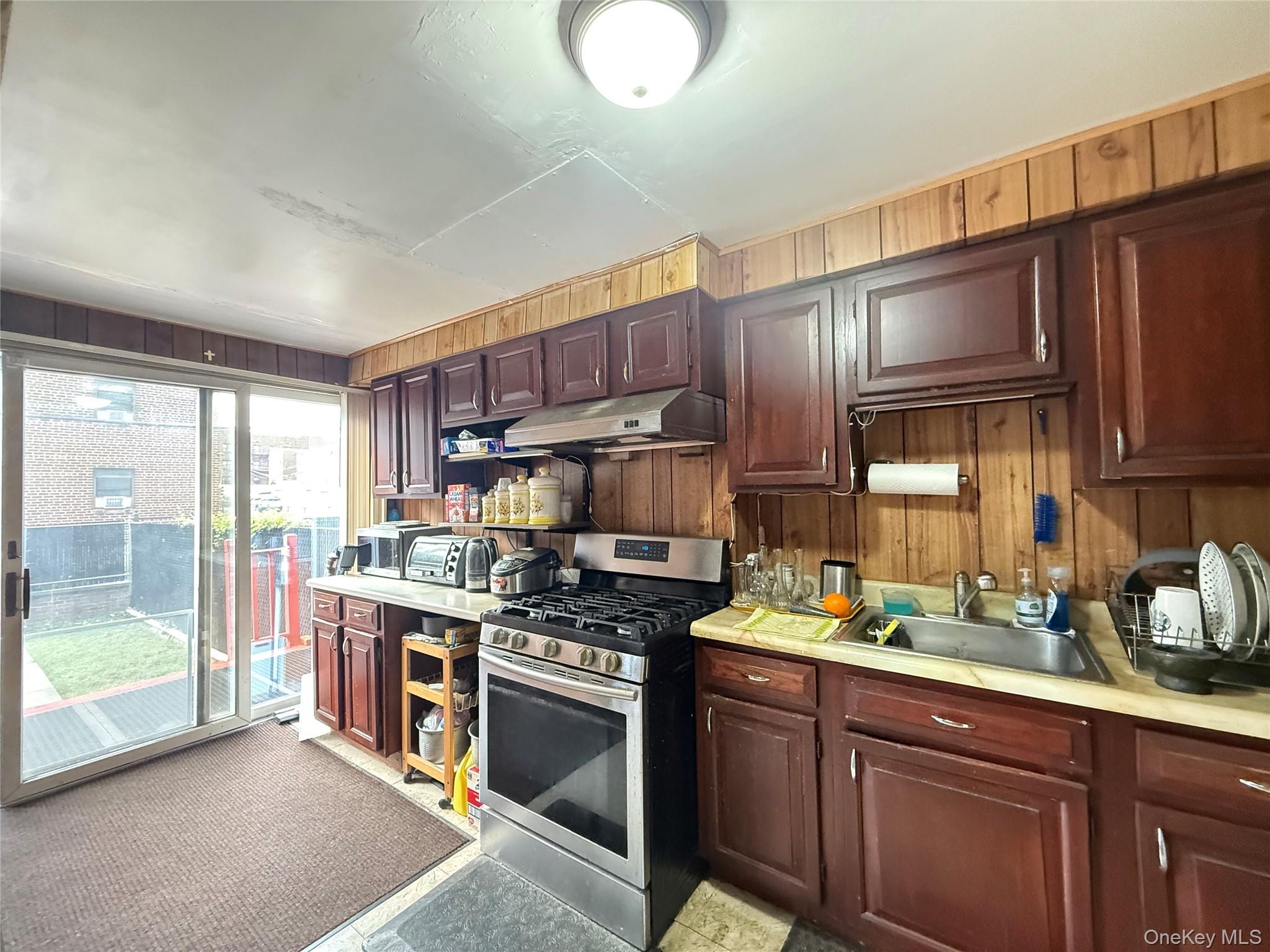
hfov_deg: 102.1
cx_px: 635
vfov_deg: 85.7
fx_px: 514
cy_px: 476
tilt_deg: +1.9
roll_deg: +0.9
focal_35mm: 14
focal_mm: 2.22
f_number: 2.2
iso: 800
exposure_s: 1/60
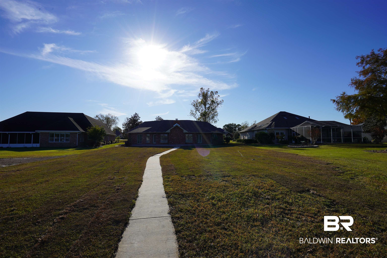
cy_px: 129
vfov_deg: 73.7
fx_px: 172
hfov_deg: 96.7
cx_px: 194
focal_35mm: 16
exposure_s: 1/160
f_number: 14
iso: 100
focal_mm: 16
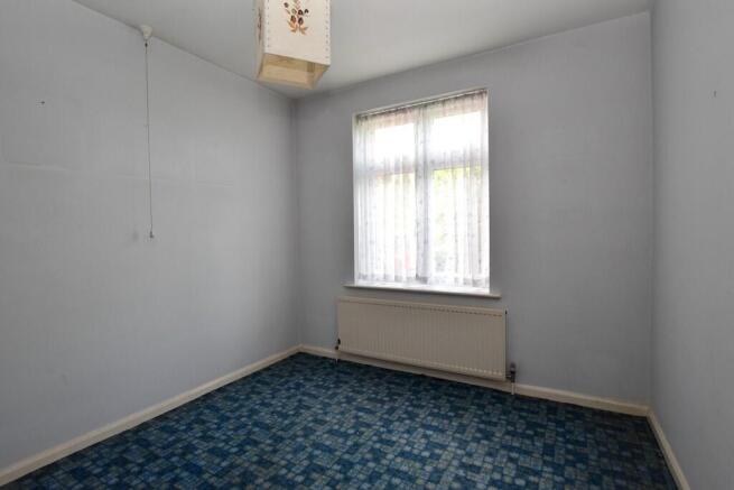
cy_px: 245
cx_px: 367
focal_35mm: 16
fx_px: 336
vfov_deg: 72.1
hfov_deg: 95.0
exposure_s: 1/125
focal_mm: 11
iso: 800
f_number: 5.6
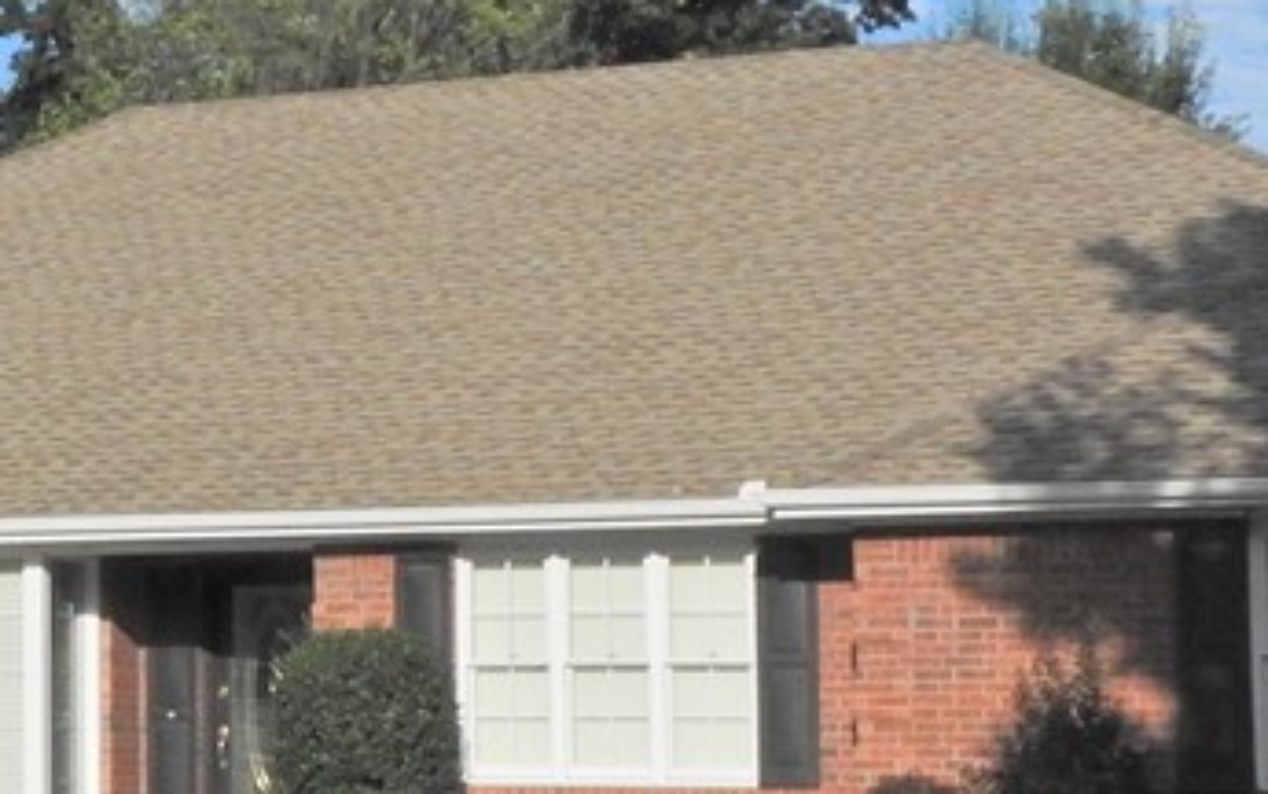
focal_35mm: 110
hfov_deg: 17.9
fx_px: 3803
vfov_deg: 11.9
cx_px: -298
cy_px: 393
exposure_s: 1/1600
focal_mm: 6.3
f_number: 7.6
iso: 400
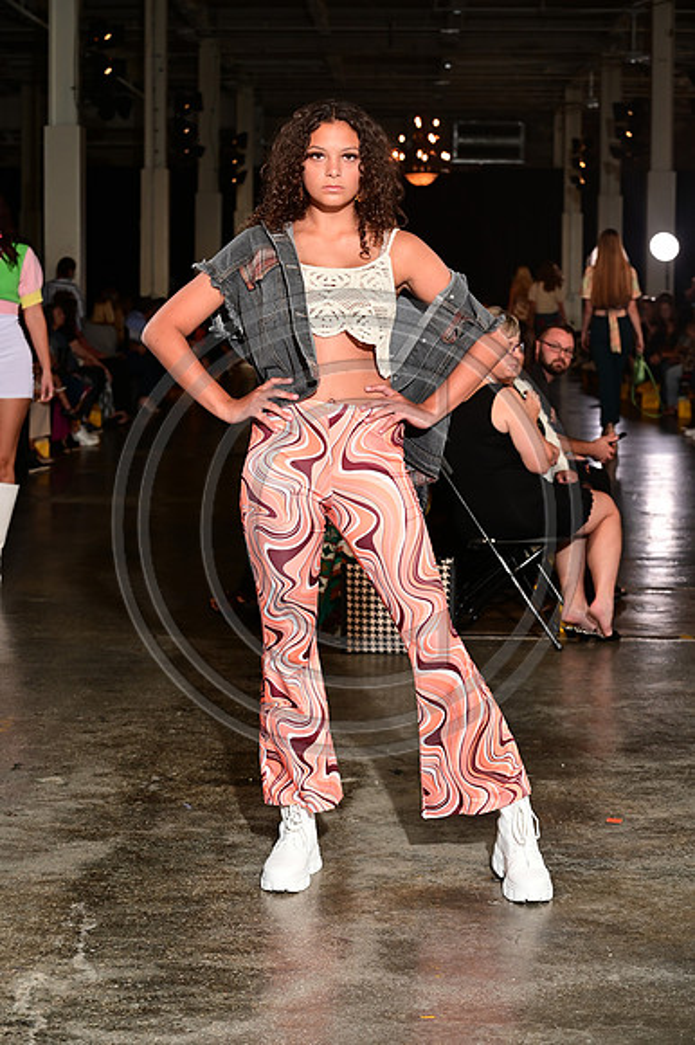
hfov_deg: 19.4
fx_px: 2029
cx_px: 348
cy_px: 522
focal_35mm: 70
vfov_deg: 28.9
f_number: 6.3
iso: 1000
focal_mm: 70
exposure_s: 1/160
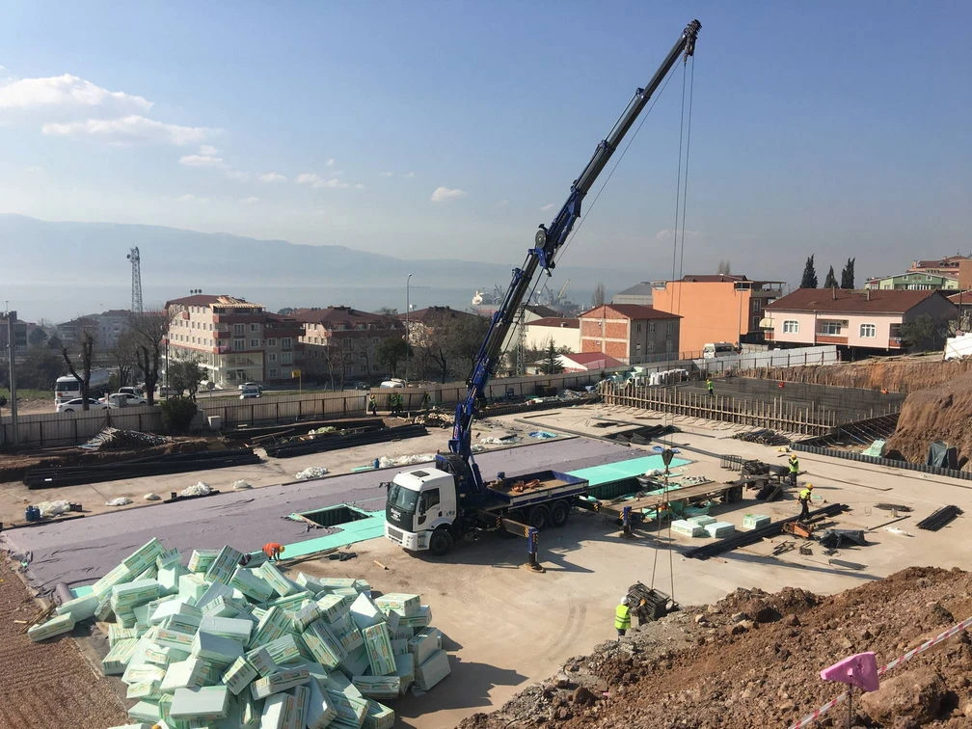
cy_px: 364
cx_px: 486
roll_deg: -0.7
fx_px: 814
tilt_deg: -4.5
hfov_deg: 61.7
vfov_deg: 48.2
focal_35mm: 29
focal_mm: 4.15
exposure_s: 1/2137
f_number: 2.2
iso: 25
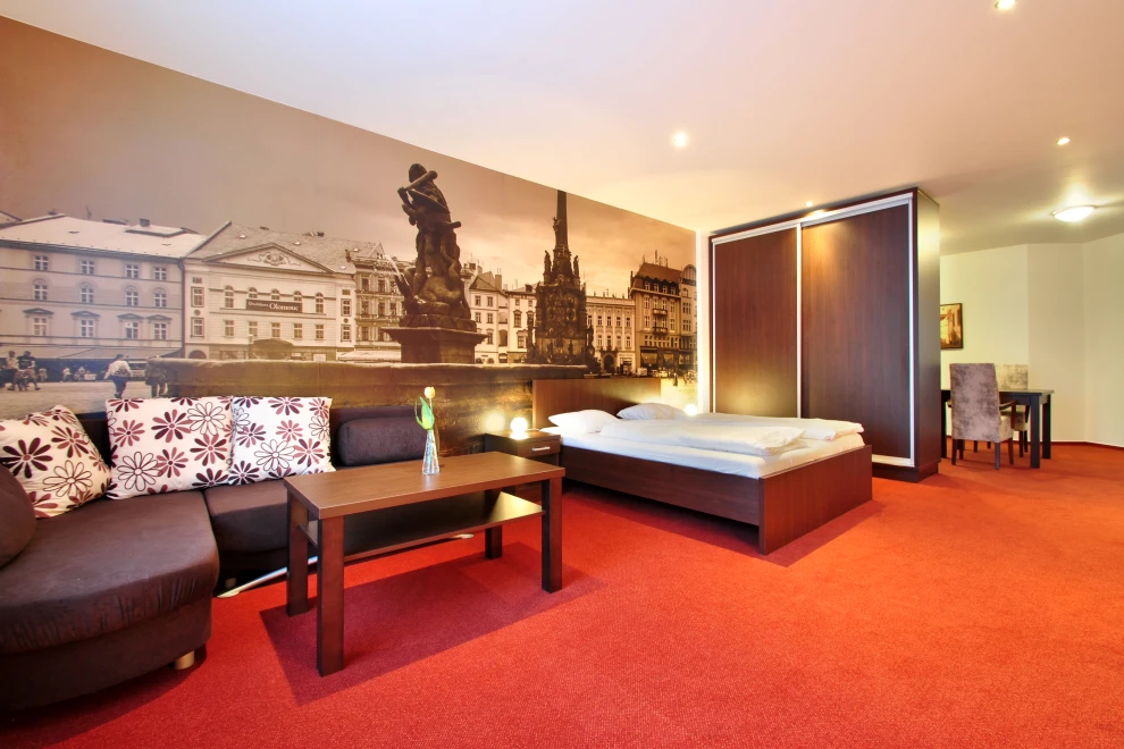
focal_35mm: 15
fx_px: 468
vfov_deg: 77.3
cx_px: 562
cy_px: 374
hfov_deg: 100.4
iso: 100
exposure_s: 5
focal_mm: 10
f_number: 8
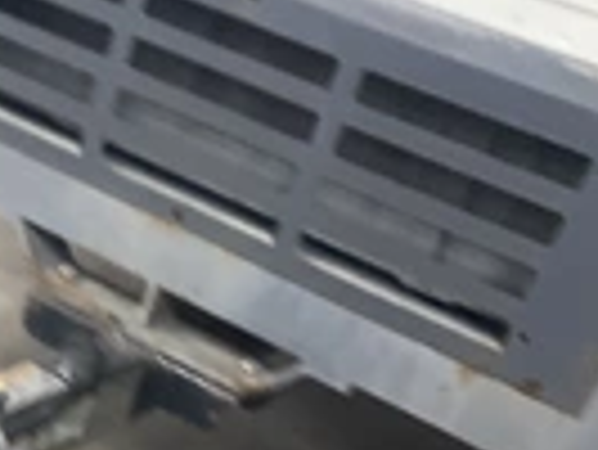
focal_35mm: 87
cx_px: -211
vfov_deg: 16.2
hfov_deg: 20.3
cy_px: 562
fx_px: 1504
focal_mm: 3
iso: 320
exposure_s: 1/30
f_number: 1.8
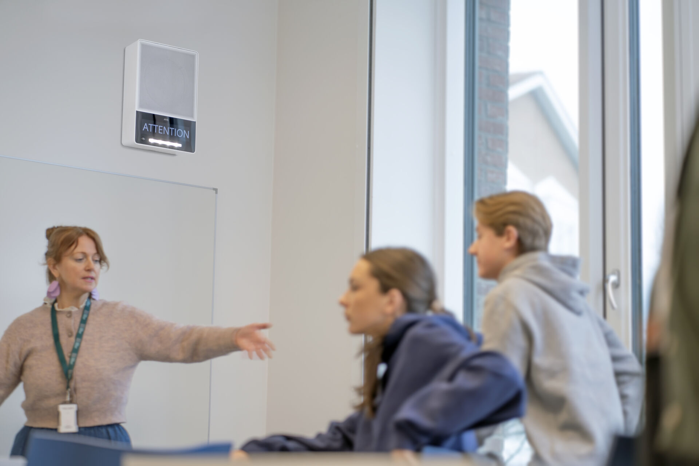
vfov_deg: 16.1
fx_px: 1650
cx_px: 350
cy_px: 233
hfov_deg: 23.9
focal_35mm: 85
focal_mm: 85
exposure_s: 1/100
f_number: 2.2
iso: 160
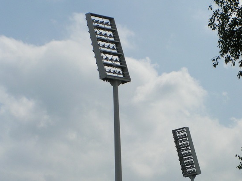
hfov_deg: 12.1
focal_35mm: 163
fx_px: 1140
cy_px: 103
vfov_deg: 9.1
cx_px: 157
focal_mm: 17.4
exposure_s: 1/800
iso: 50
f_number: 8
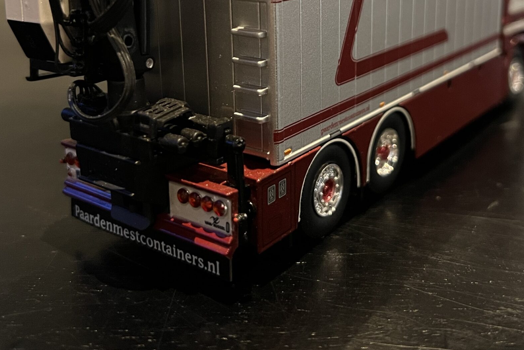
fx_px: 640
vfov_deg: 29.6
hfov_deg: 44.2
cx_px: 322
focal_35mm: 44
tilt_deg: -13.5
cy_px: 58
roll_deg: +0.7
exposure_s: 1/36
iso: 640
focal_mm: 5.7
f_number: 1.5
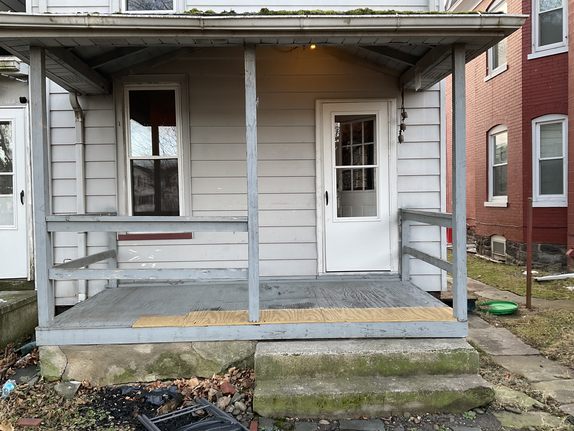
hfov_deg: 61.7
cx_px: 287
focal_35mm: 29
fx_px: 481
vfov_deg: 48.2
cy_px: 216
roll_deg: +1.1
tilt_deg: -0.8
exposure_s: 1/120
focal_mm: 3
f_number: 1.8
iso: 50
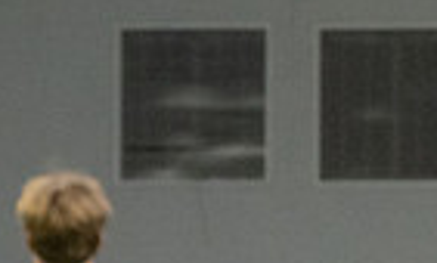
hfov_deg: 1.6
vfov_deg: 0.9
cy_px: 524
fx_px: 16073
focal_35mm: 1363
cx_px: -291
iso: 5000
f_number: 2.8
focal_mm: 200
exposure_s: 1/1250
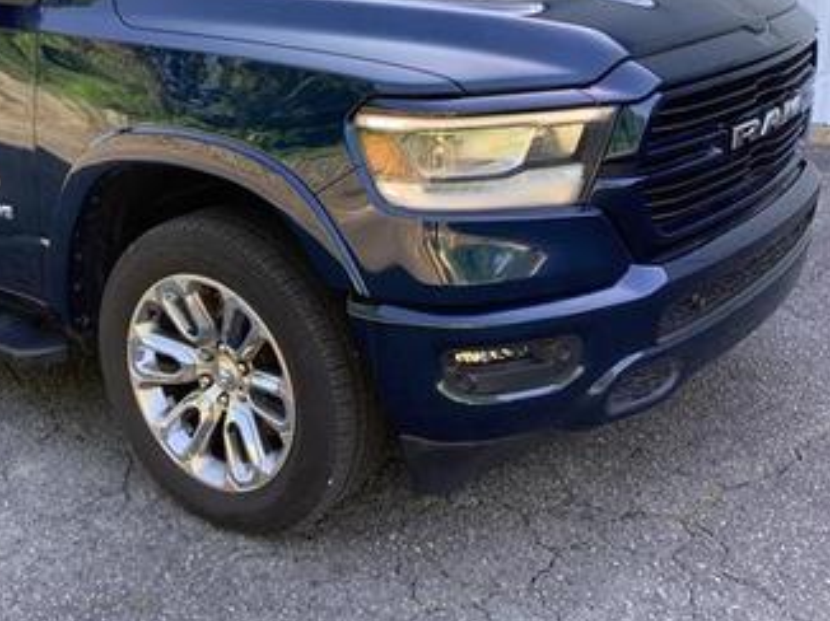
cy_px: 168
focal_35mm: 48
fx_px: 1150
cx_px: 275
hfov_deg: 39.2
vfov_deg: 29.8
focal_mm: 3.3
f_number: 2.4
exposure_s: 1/120
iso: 50
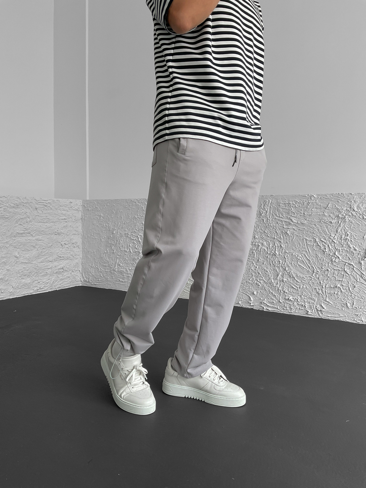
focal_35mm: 29
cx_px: 183
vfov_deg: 61.7
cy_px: 244
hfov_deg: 48.2
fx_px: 409
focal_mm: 3
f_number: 1.8
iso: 25
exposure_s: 1/120
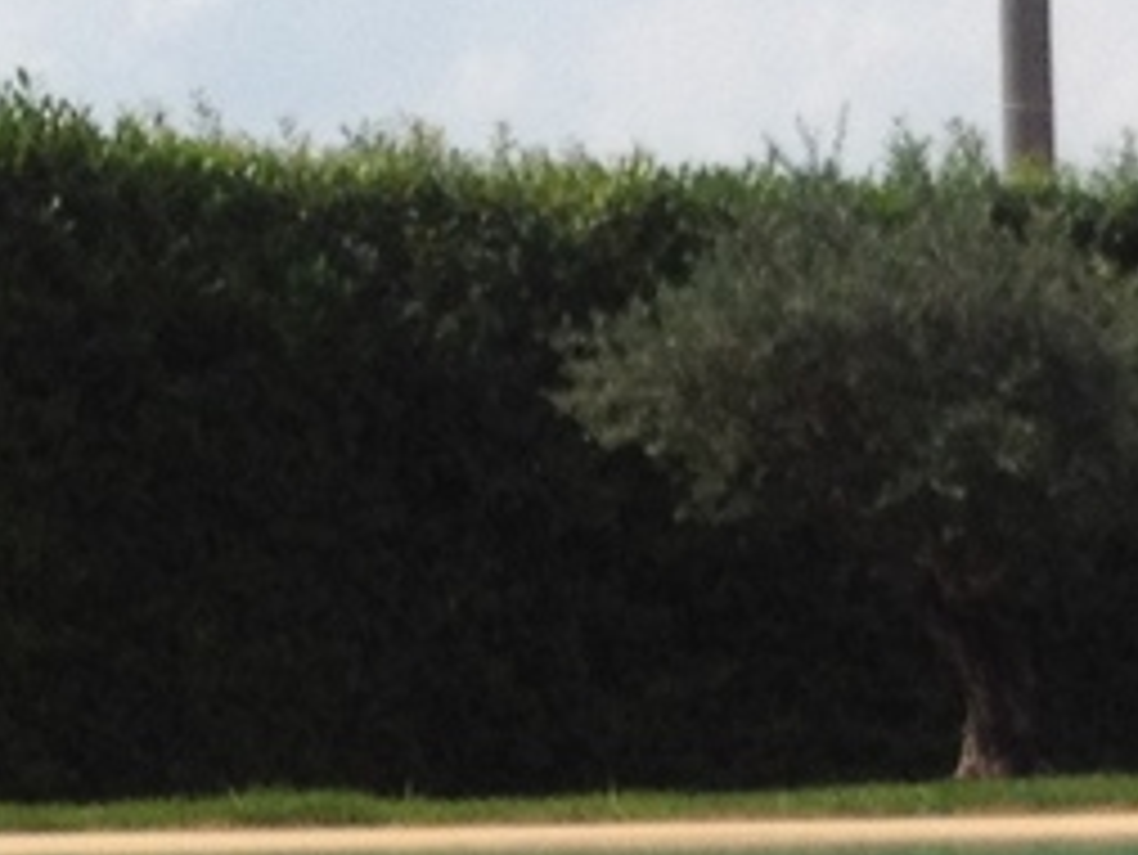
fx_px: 6545
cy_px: 999
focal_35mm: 199
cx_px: 1597
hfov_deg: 9.7
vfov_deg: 7.4
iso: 64
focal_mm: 4.28
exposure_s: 1/3247
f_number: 2.4
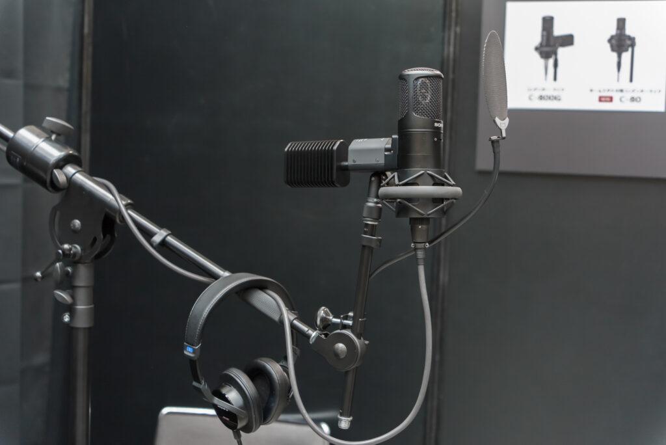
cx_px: 333
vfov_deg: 26.5
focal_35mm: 51
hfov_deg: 38.9
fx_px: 944
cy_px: 222
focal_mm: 51
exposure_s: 1/125
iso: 320
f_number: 4
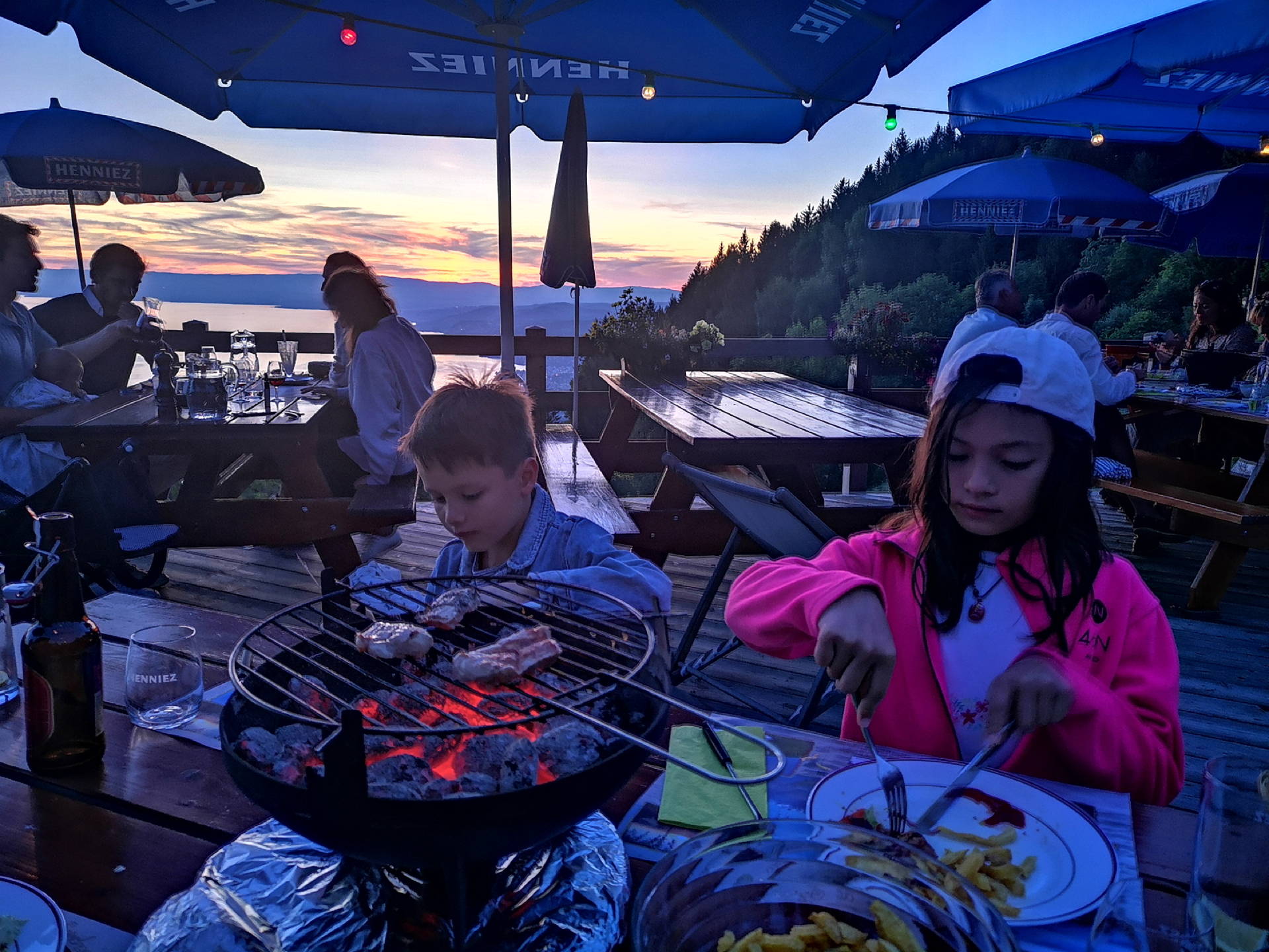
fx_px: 990
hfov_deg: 65.3
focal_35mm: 27
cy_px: 476
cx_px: 634
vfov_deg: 51.4
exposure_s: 4
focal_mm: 3.95
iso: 100
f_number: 1.8
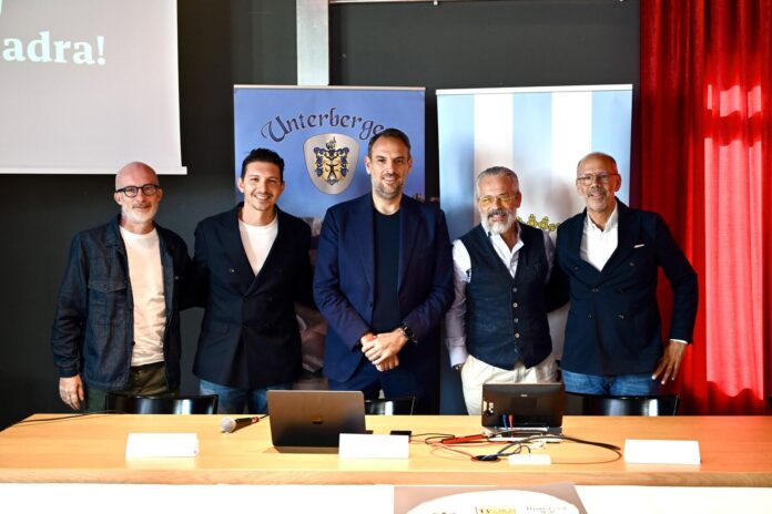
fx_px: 986
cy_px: 257
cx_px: 386
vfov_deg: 29.2
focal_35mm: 46
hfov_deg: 42.7
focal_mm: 46
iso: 1250
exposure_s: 1/60
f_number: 4
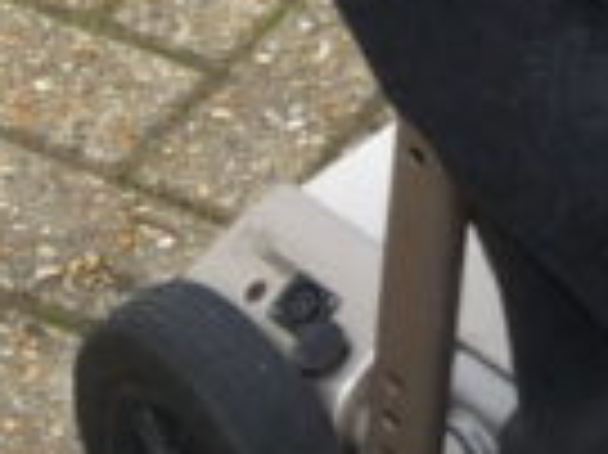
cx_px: 770
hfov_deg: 12.1
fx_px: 2790
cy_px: -1074
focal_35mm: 159
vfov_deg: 7.7
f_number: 2.9
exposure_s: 1/160
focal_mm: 3.8
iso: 80
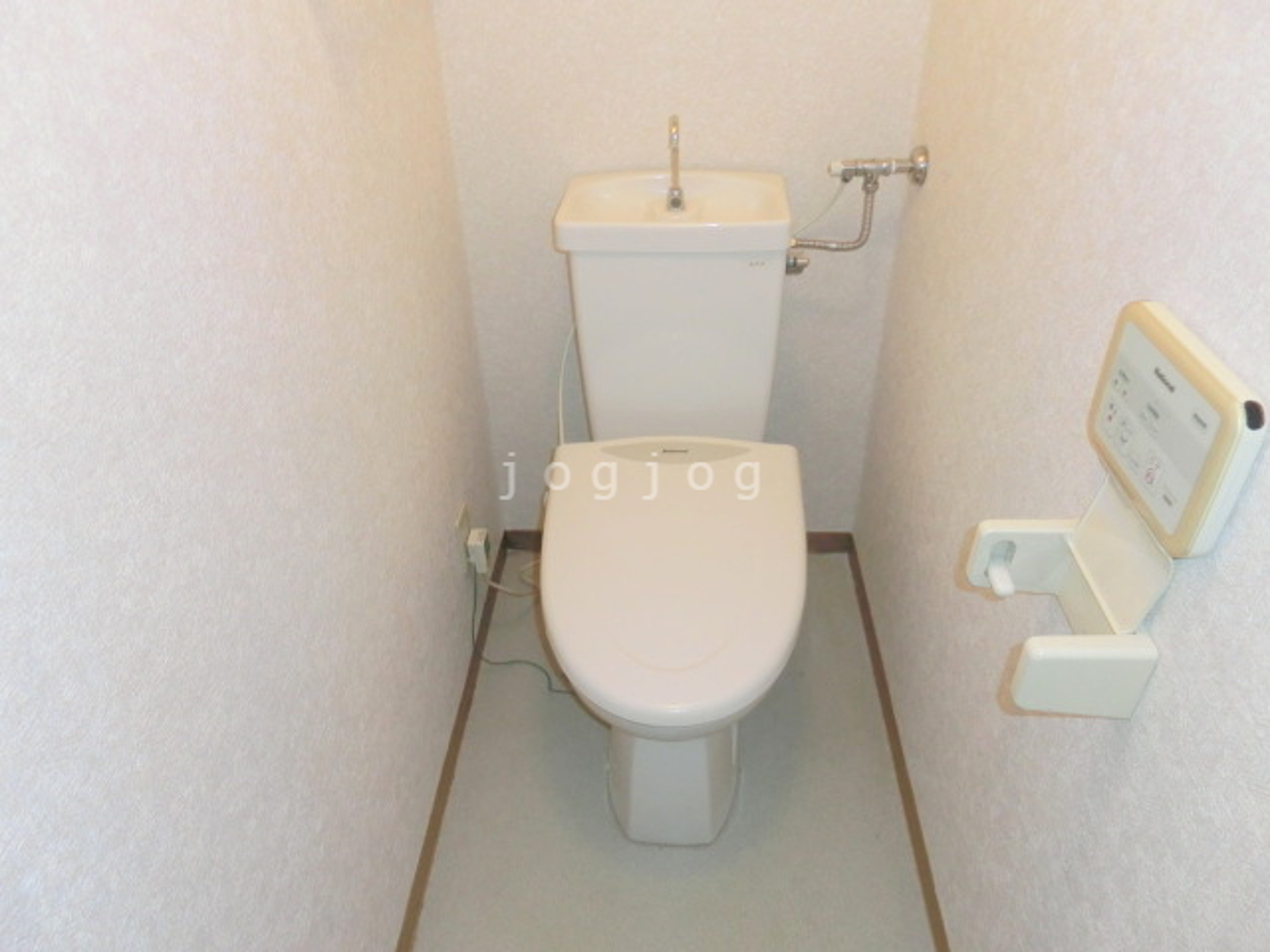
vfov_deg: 56.8
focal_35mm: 24
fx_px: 881
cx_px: 635
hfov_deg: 71.6
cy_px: 476
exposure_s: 1/30
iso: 400
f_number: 3
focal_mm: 4.24
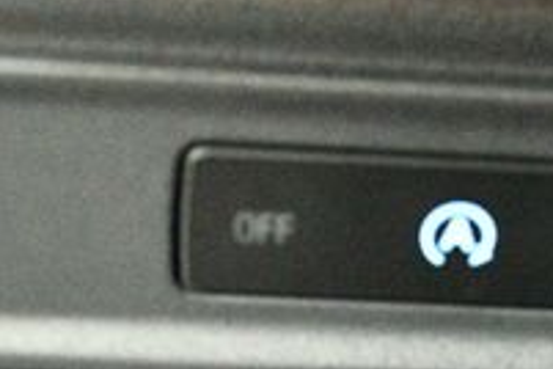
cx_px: 435
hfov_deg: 13.4
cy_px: 476
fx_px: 2350
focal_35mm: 153
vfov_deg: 8.8
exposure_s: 1/25
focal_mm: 32
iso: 12800
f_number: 4.8
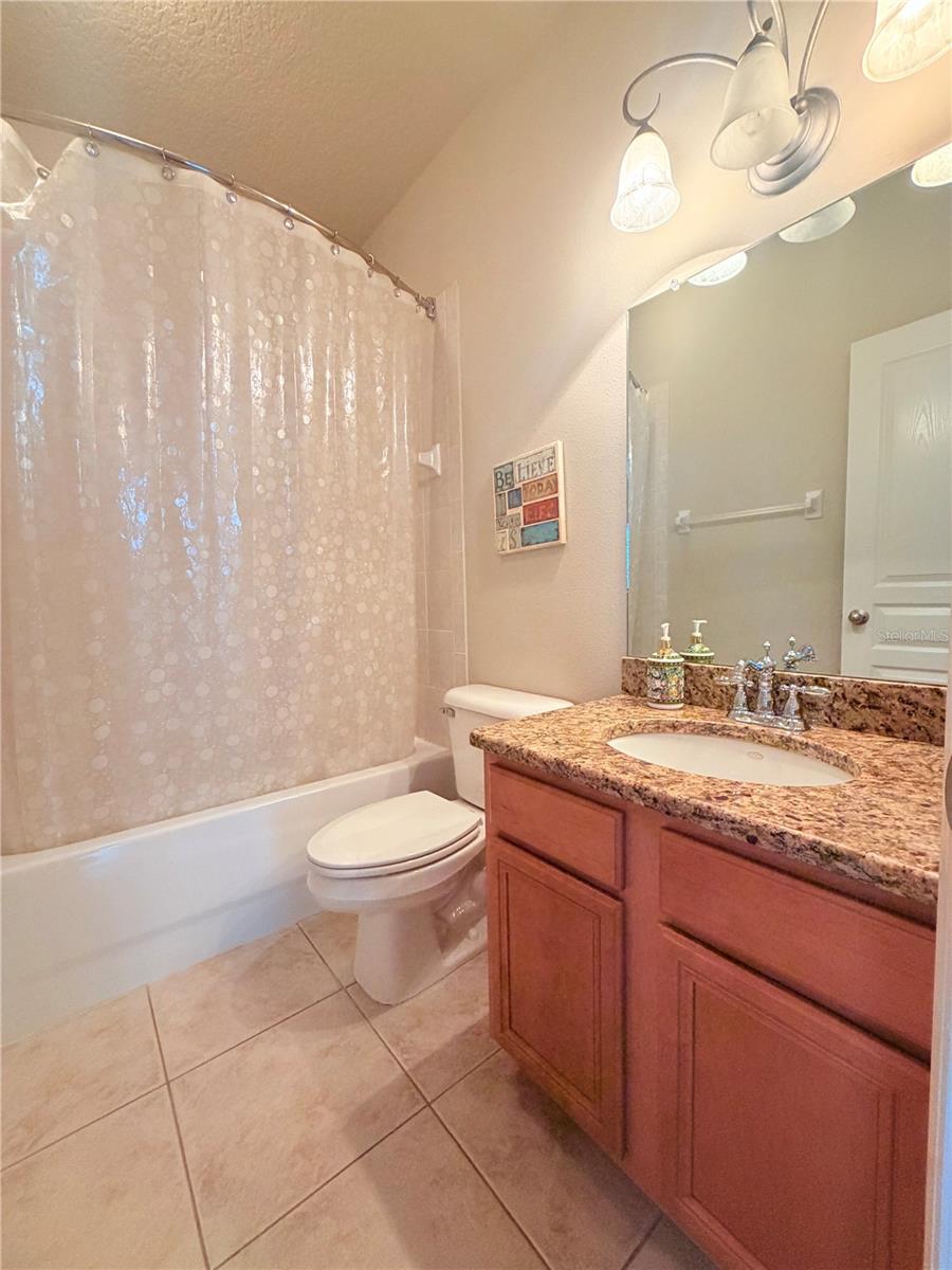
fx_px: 513
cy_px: 635
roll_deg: +0.7
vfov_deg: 102.1
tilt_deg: -4.2
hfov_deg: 85.7
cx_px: 476
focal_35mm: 14
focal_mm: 2.22
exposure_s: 1/60
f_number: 2.2
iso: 400
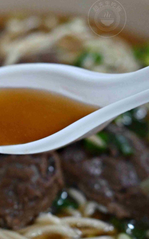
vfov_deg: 13.9
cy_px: 104
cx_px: -5
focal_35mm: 150
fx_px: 975
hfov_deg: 8.7
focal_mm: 50
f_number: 3.2
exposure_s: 1/200
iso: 4500
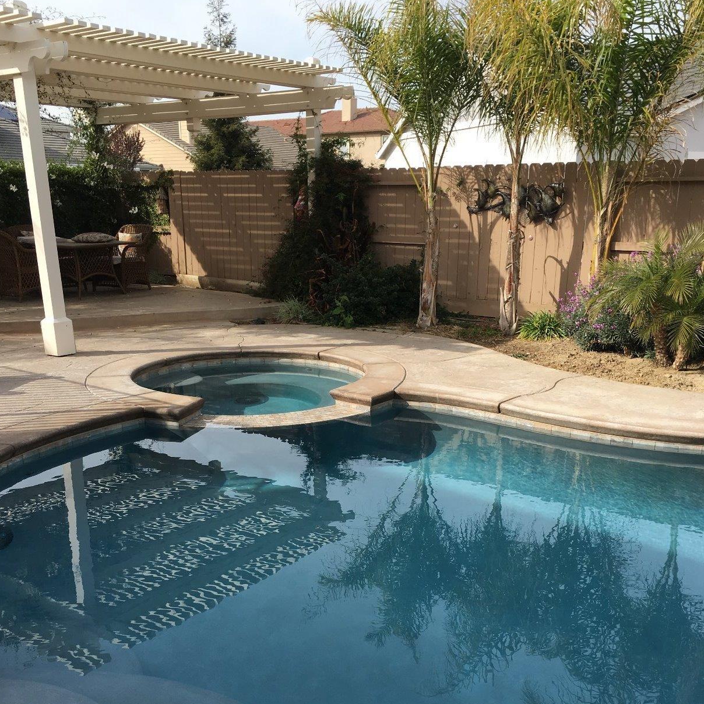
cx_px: 356
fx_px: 805
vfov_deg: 46.4
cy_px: 474
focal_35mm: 35
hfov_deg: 47.2
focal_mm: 4.15
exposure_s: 1/938
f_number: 2.2
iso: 25
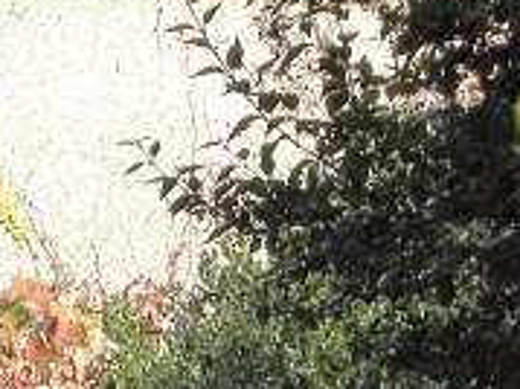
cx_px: -404
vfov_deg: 2.1
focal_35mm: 720
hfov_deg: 2.7
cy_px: 909
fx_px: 10809
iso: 64
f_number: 4.4
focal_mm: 22.44
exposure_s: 1/160
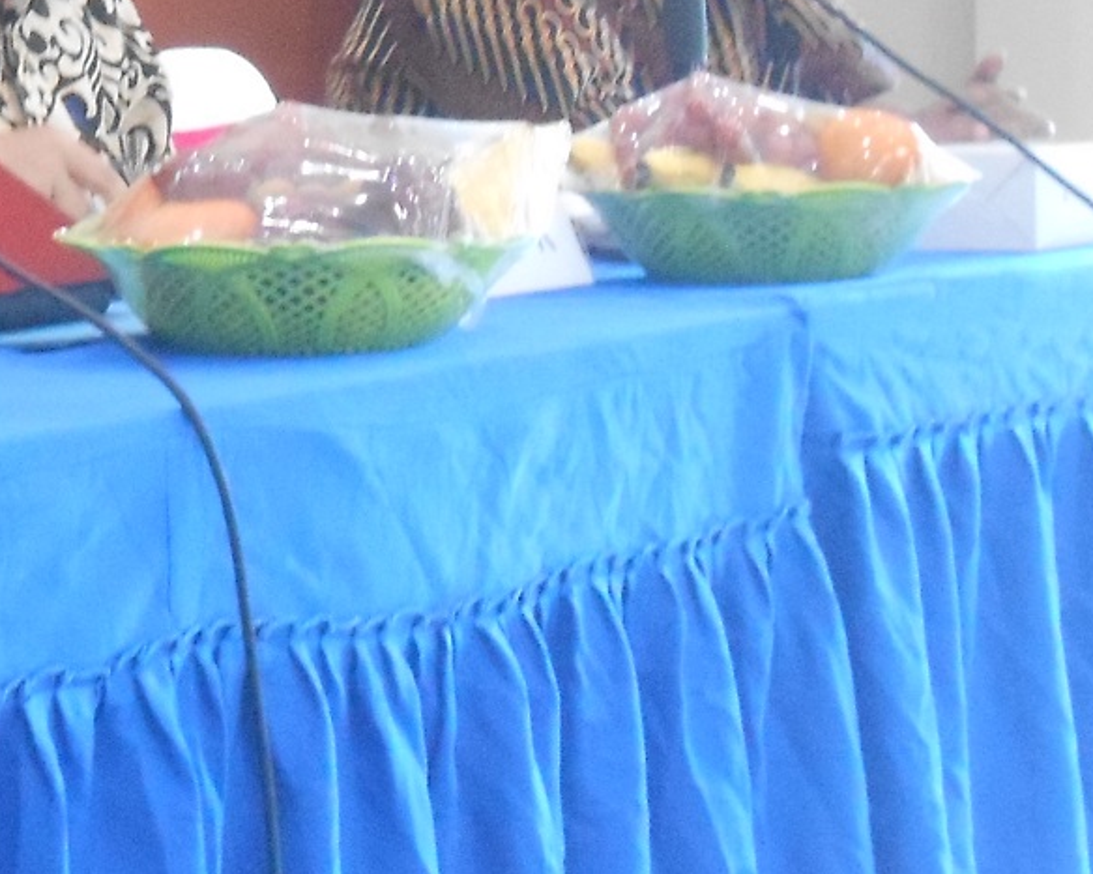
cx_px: -290
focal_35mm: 147
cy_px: 159
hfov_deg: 12.7
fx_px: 4754
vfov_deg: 10.5
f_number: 4.5
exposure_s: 1/8
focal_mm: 7.8
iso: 800
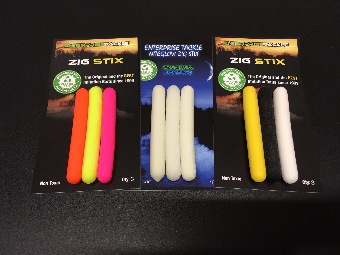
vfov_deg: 48.2
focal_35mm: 29
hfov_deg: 61.7
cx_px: 170
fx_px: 285
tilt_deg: -64.7
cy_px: 128
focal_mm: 4.15
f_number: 2.2
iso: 64
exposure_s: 1/33
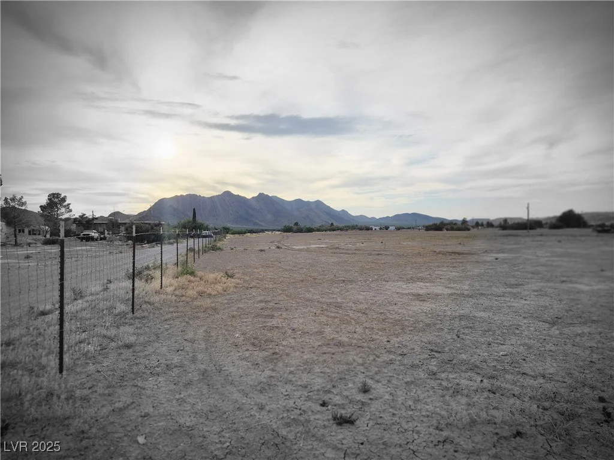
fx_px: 408
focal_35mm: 23
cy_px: 230
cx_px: 307
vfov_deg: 58.9
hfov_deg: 73.9
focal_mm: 5.4
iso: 20
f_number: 1.8
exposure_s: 1/1559
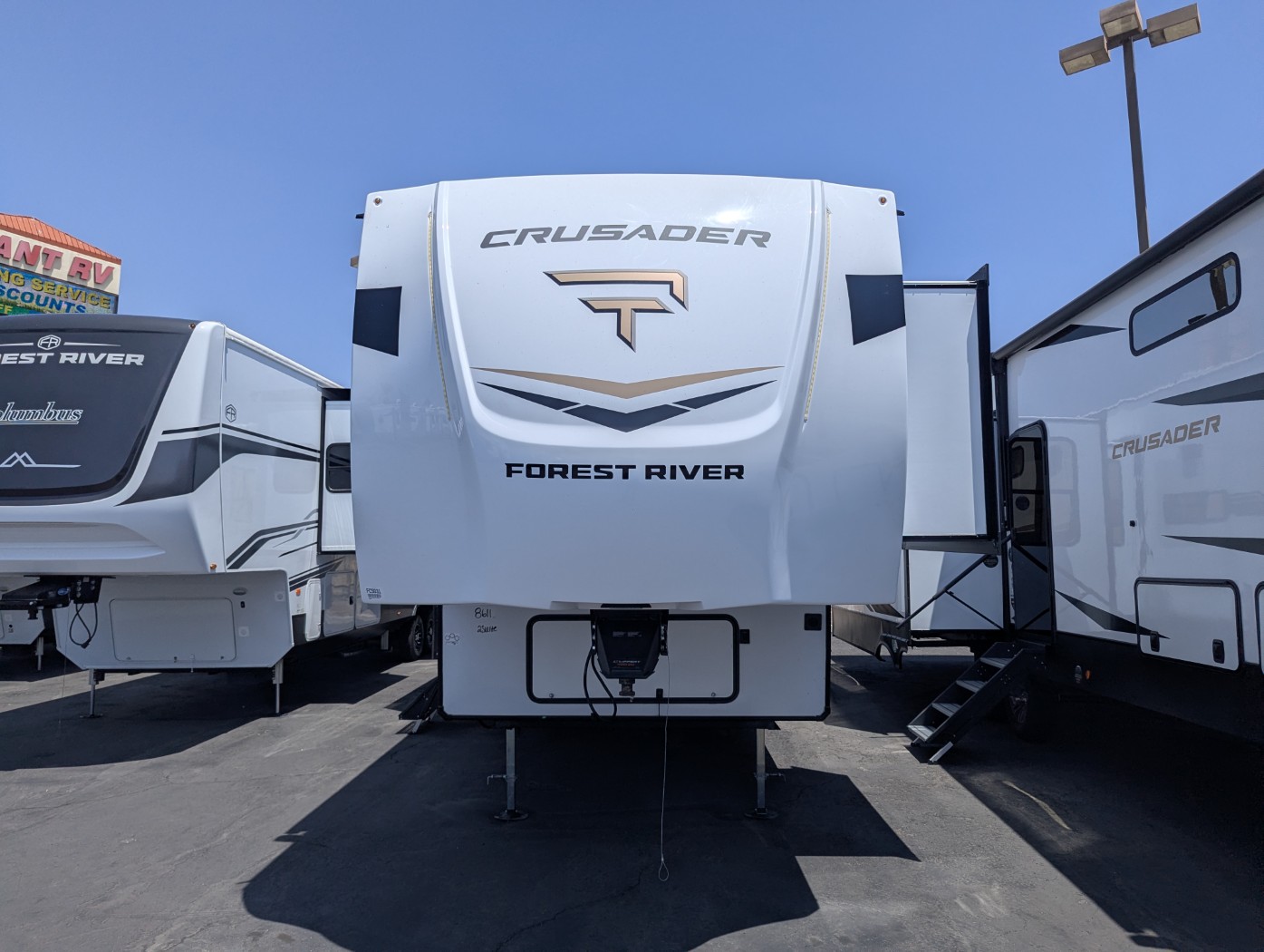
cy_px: 476
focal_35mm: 24
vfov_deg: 56.9
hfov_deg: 71.5
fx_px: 877
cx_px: 632
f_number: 1.85
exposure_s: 1/4348
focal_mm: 6.81
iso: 43
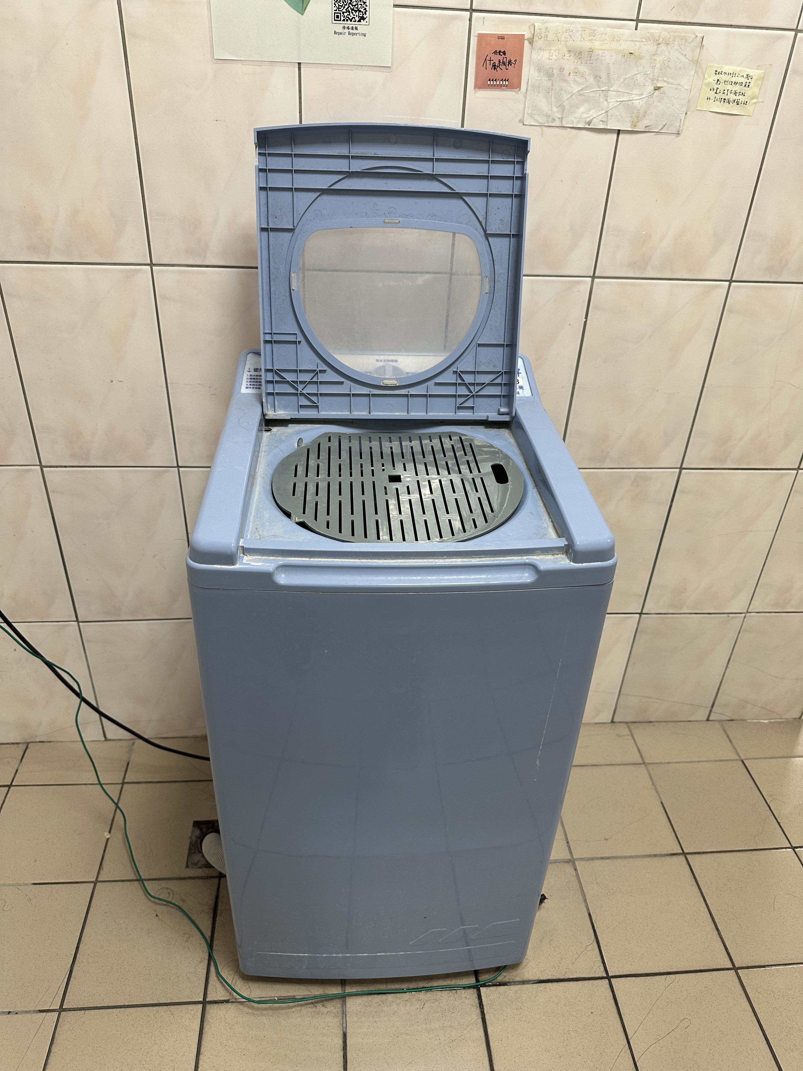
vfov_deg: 71.6
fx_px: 742
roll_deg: -3.4
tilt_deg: -32.7
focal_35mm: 24
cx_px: 402
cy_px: 536
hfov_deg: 56.8
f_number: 1.78
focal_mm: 6.86
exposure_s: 1/60
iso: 125
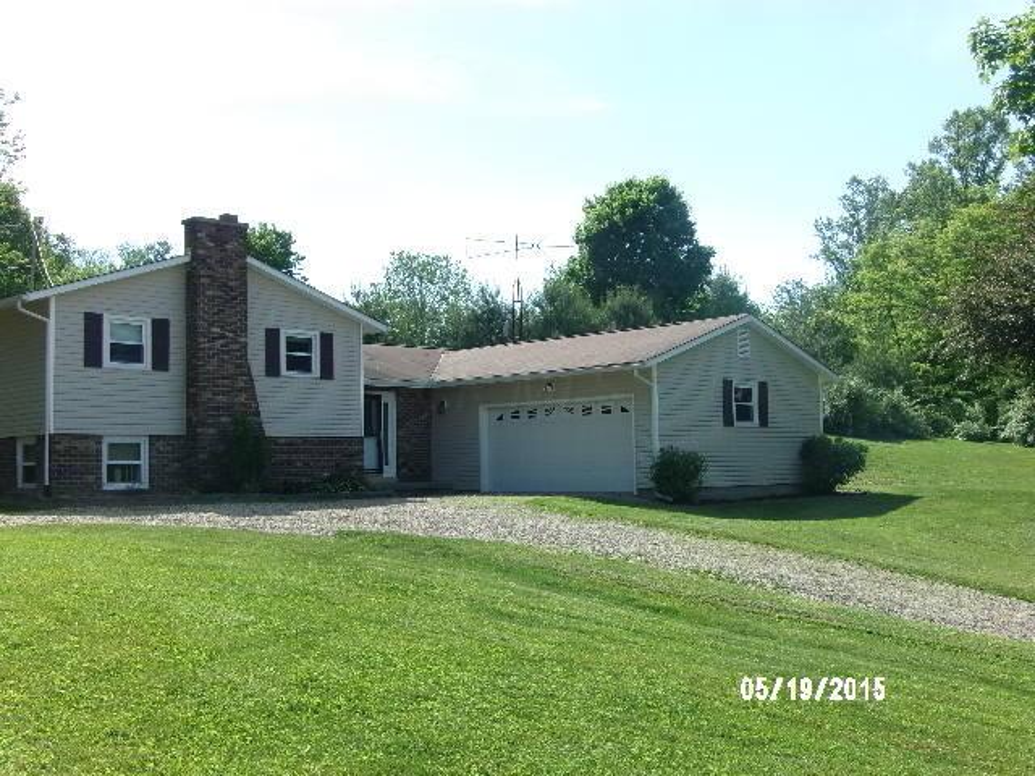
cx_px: 518
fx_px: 1226
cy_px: 388
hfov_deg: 45.8
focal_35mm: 41
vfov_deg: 35.1
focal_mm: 7.2
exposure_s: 1/140
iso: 100
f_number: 8.46
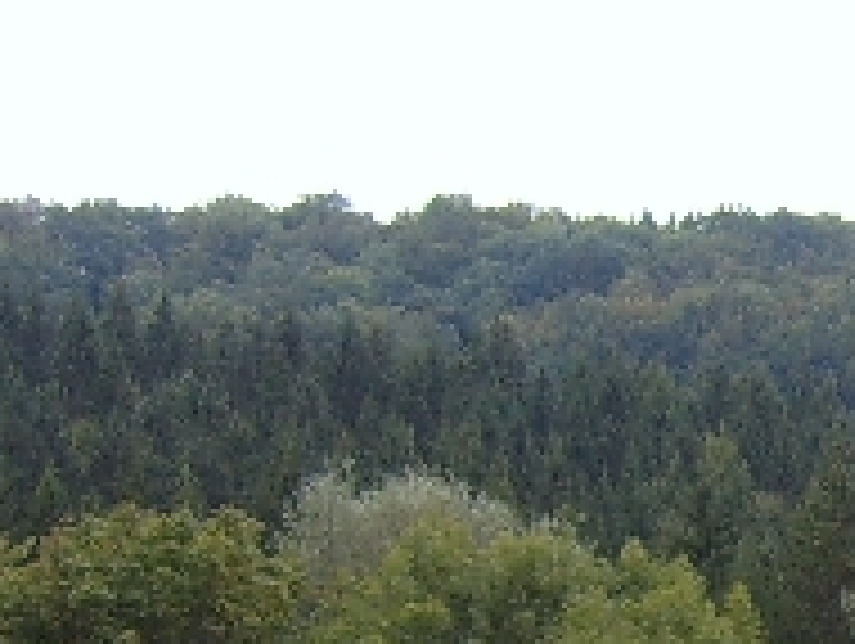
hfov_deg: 12.6
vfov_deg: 9.6
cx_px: 1350
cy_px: 1189
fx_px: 3635
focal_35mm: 147
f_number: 2.8
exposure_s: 1/500
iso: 50
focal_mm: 5.8
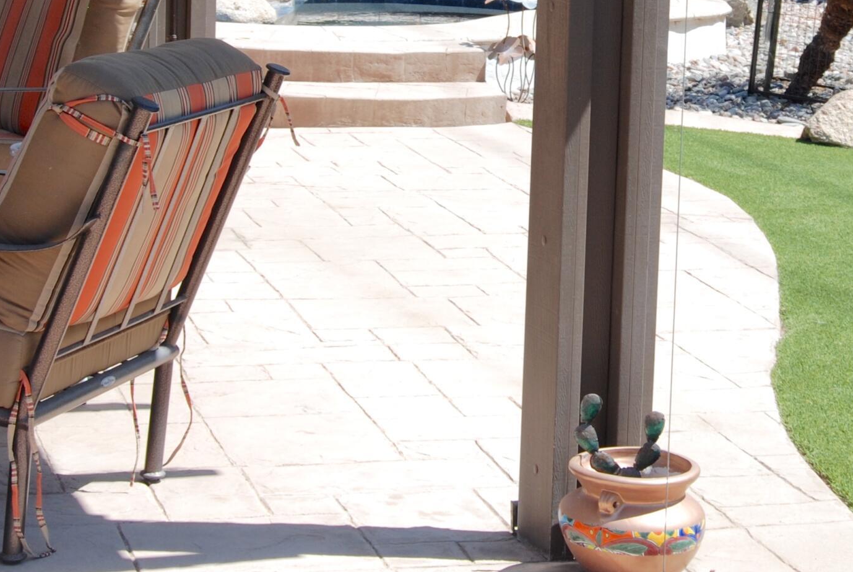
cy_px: 14
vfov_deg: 12.3
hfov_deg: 18.3
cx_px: 618
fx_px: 2634
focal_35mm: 111
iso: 100
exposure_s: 1/200
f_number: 7.1
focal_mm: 34
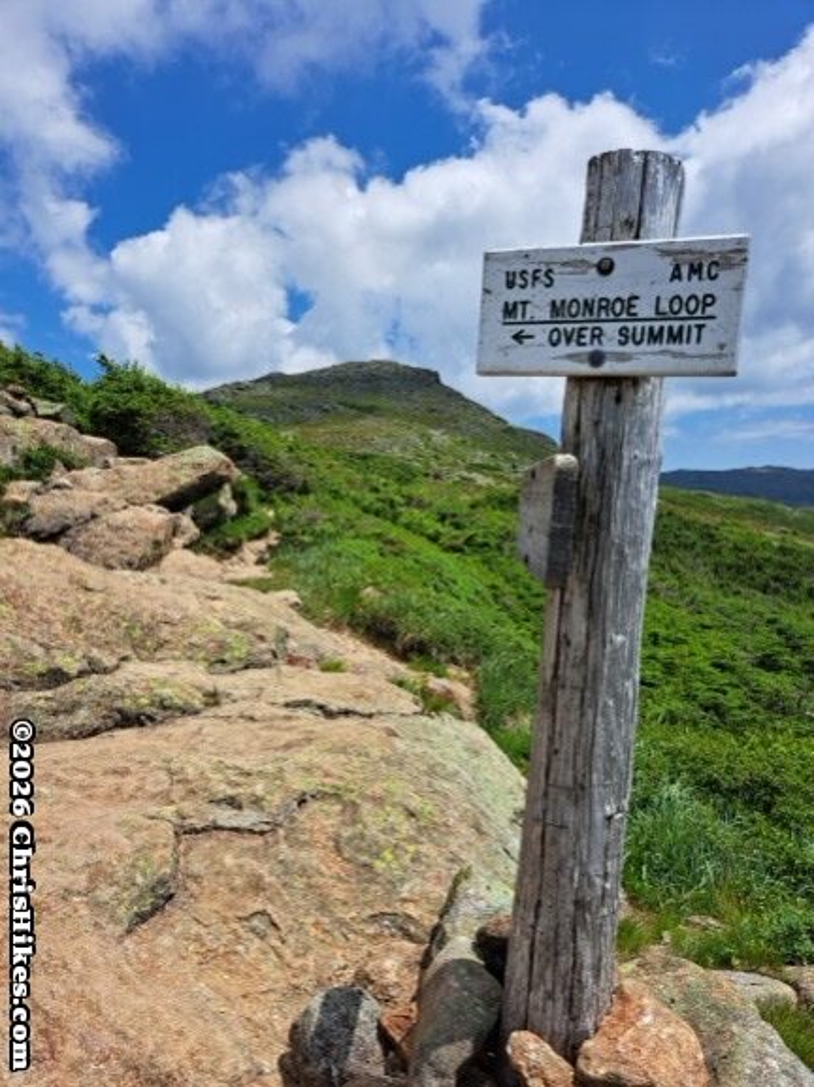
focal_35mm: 24
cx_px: 407
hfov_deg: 56.8
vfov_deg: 71.6
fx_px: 753
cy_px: 544
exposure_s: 1/2179
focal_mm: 5.23
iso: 50
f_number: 1.8
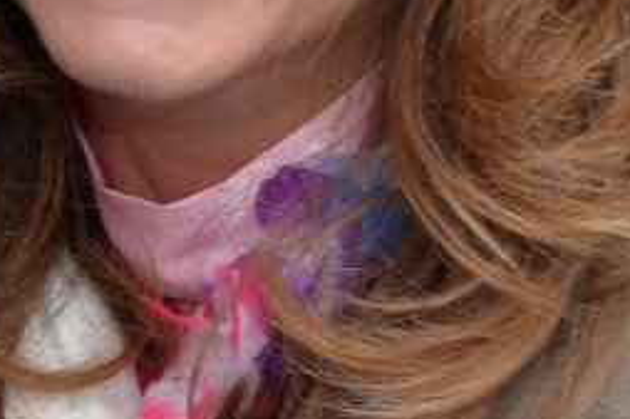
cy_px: -117
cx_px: -332
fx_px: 3725
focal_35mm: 213
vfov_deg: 6.4
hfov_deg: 9.4
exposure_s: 1/60
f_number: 4.5
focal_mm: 30
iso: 280
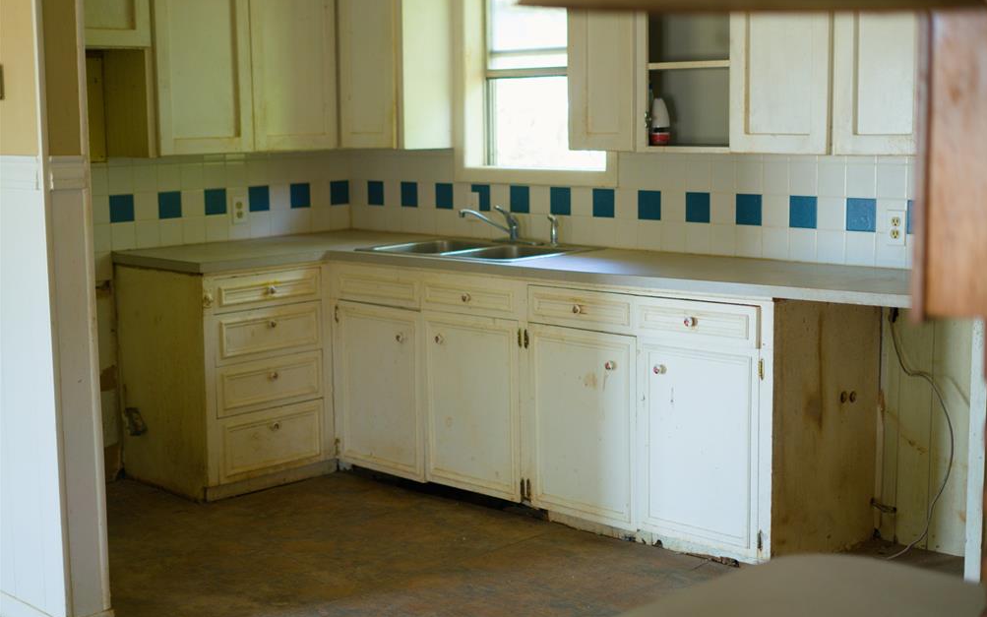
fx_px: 1399
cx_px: 503
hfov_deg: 38.9
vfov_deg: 24.9
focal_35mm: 52
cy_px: 310
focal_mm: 50
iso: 1000
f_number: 1.8
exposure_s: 1/200
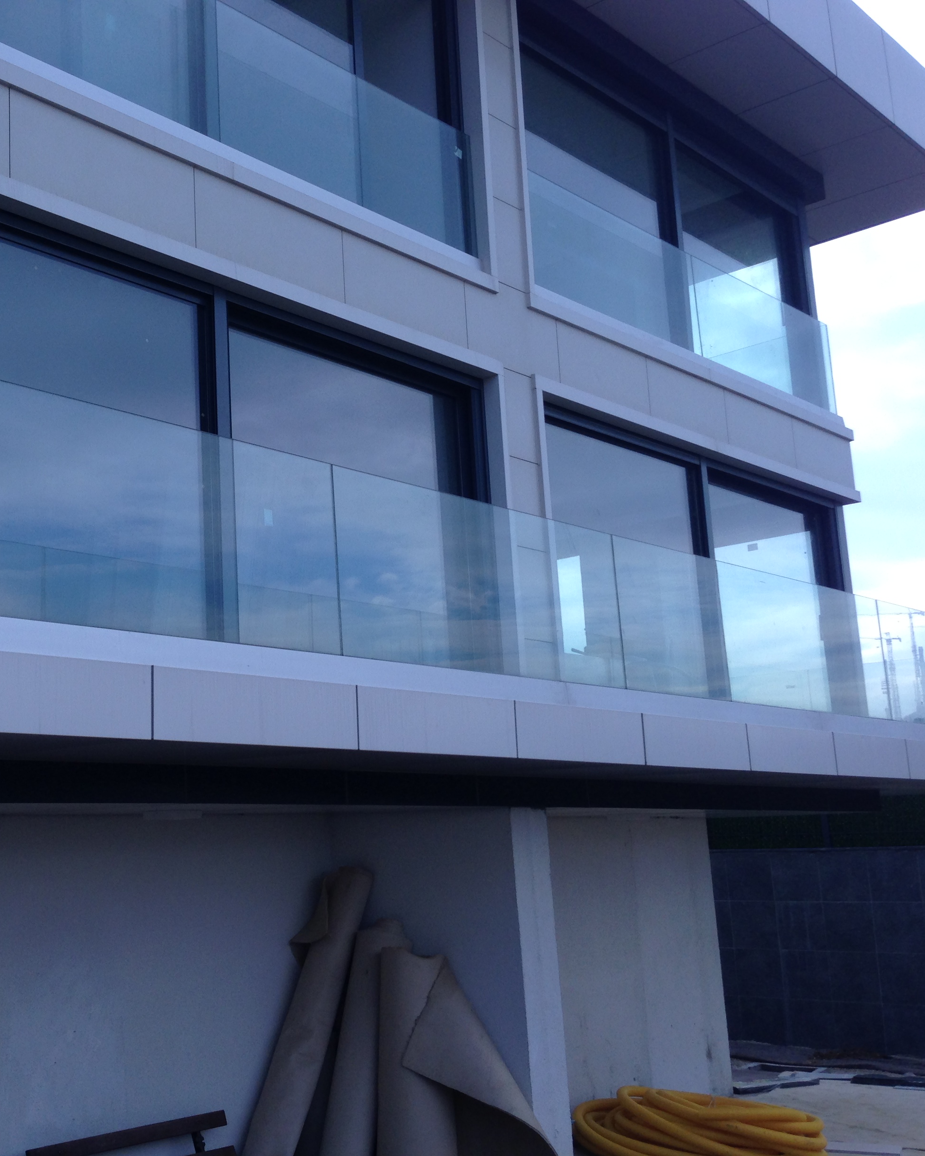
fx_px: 1471
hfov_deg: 33.8
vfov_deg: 42.9
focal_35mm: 43
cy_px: 578
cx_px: 183
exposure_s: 1/1063
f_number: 2.4
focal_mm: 4.12
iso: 50
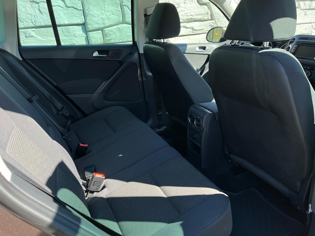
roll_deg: +5.2
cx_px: 158
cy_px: 118
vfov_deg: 53.1
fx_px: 237
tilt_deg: -20.6
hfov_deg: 67.3
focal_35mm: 26
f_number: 1.6
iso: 50
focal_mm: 5.1
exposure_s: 1/383
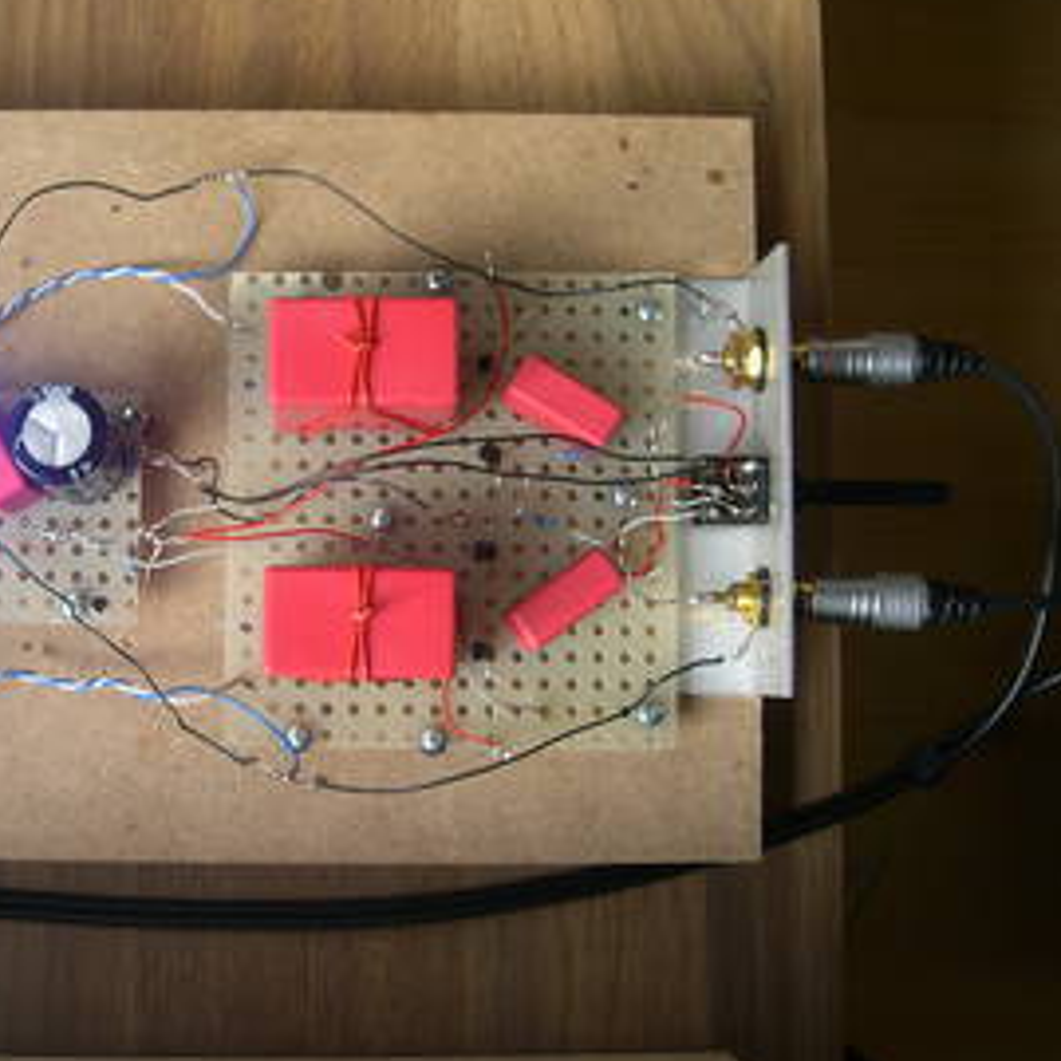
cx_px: 296
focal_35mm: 50
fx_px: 1734
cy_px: 501
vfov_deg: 34.0
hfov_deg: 33.5
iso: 100
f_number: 2.8
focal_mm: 8
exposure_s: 1/34.2
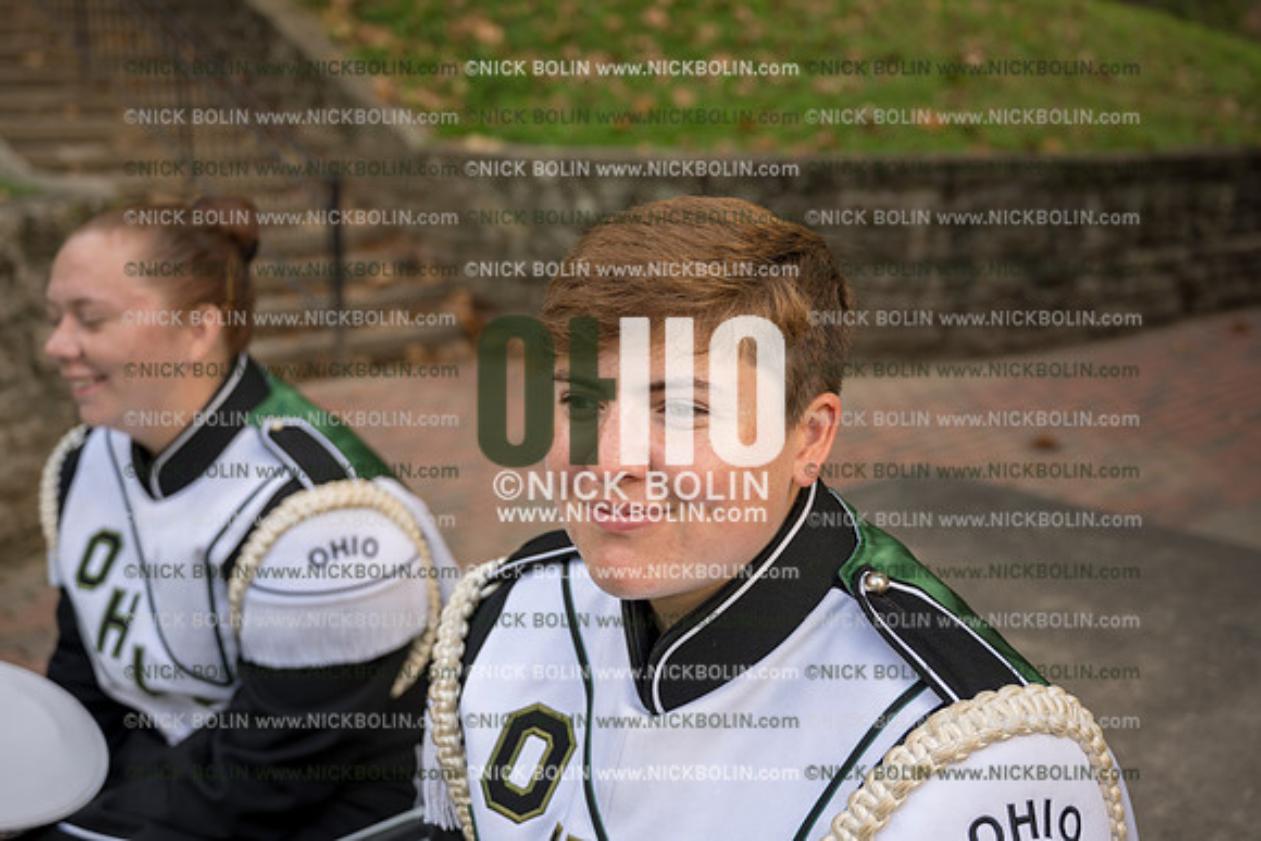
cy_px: 420
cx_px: 630
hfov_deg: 47.4
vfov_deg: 32.6
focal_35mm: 41
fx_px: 1436
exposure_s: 1/160
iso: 125
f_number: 4
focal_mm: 41
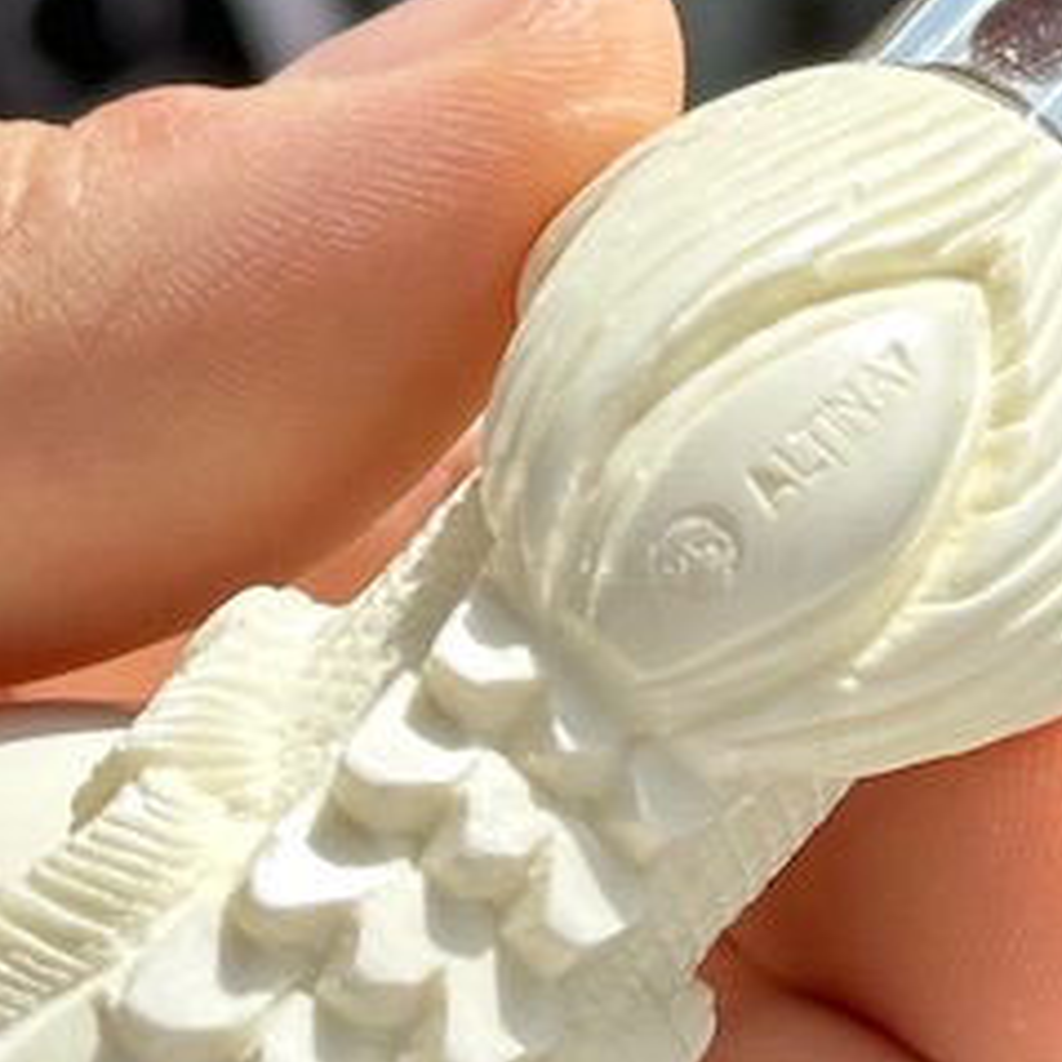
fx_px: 7879
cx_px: 884
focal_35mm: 227
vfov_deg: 7.7
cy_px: 147
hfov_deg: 7.7
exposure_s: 1/2252
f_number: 1.78
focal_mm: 6.86
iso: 64
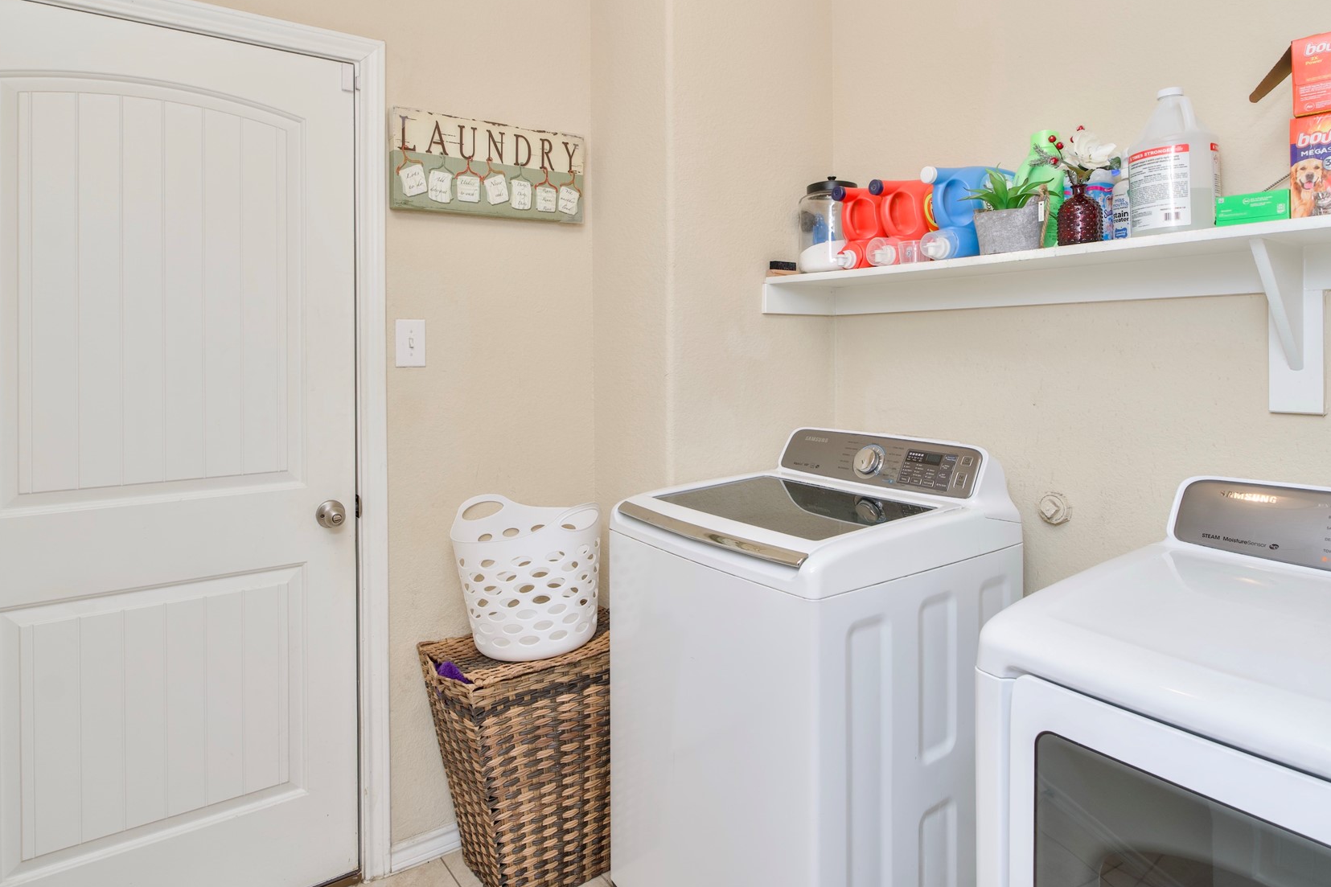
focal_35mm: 21
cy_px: 351
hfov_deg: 81.2
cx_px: 668
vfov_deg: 59.0
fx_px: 776
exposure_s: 1/30
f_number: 5.6
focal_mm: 16
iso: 100
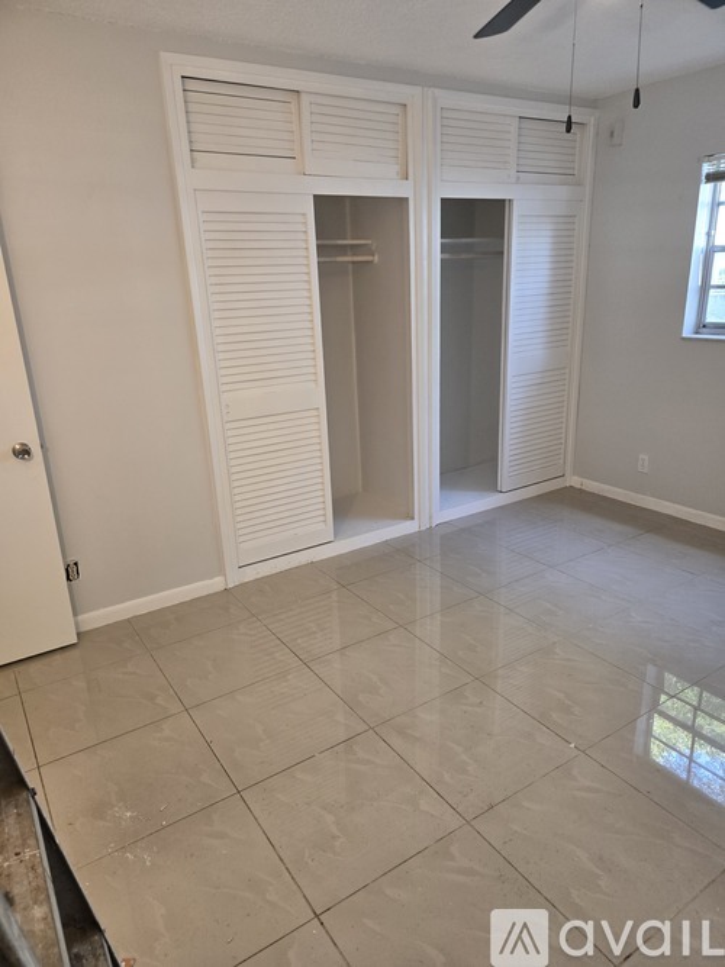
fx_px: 642
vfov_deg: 73.9
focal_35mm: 23
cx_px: 362
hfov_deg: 58.9
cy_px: 484
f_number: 1.8
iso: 200
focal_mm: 5.4
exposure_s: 1/120
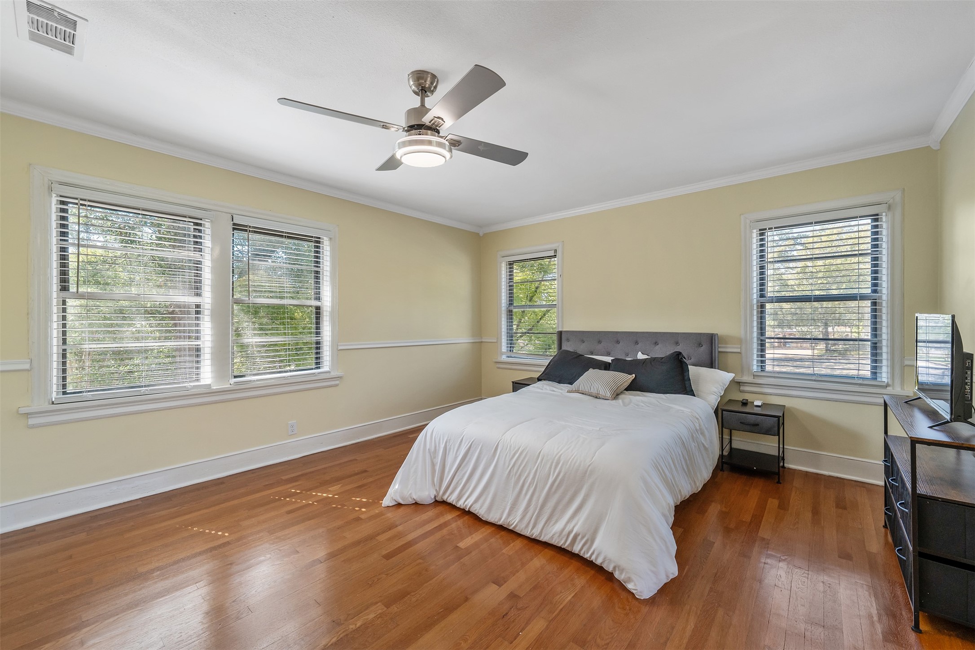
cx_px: 488
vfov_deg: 81.2
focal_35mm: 14
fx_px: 379
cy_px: 325
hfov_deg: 104.3
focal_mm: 14
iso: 800
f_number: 8
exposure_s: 1/50
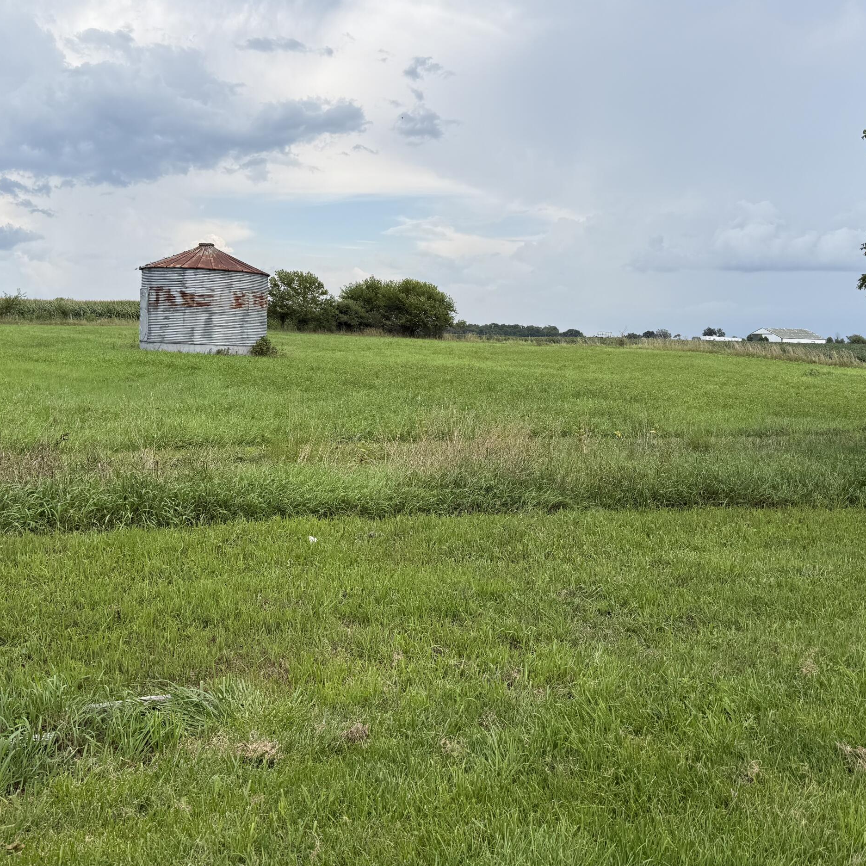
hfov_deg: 48.4
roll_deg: -1.7
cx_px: 403
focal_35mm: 34
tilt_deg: -2.3
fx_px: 962
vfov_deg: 48.3
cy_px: 378
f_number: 1.78
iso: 80
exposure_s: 1/2801
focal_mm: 6.76
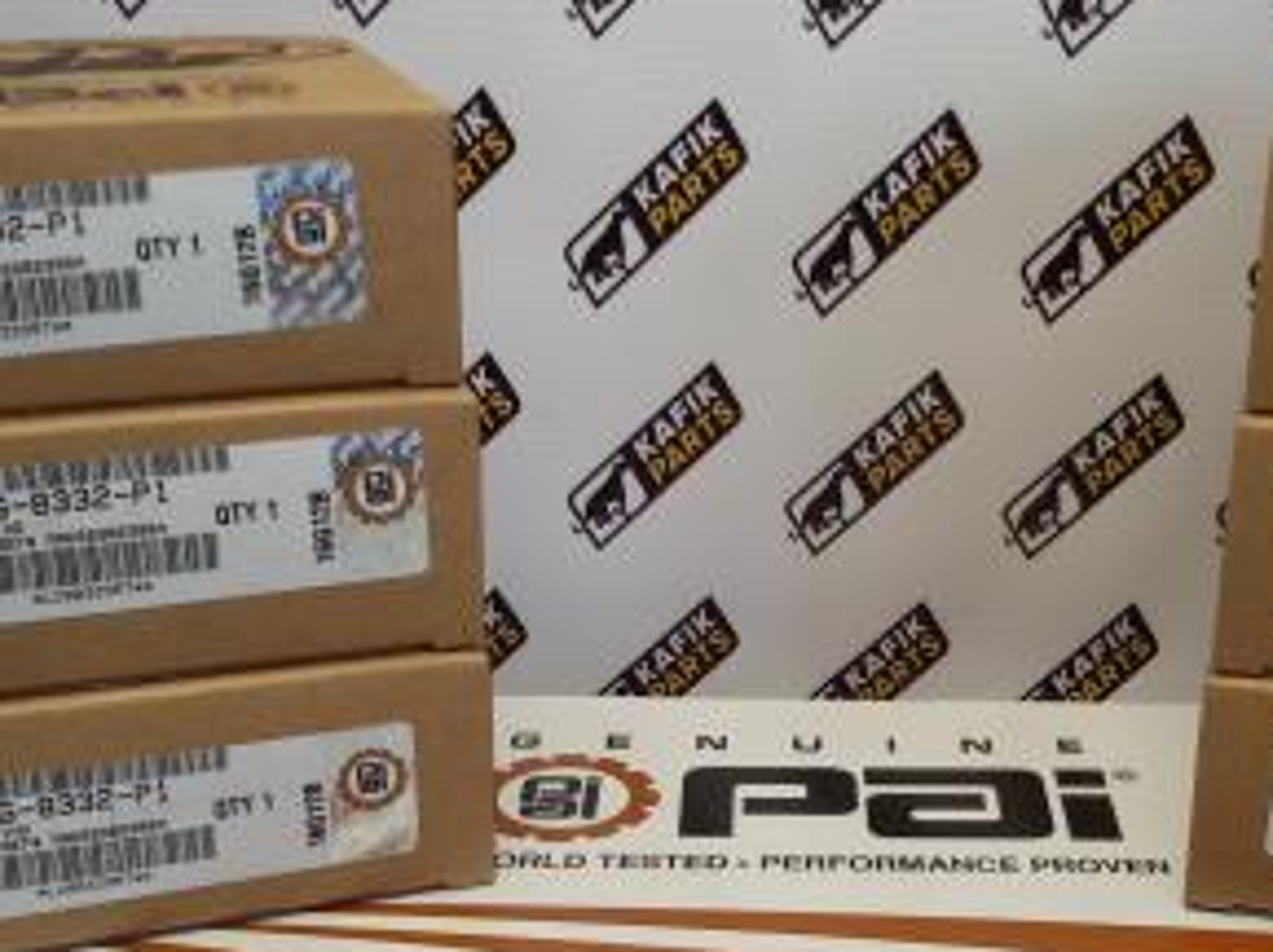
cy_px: 721
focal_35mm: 58
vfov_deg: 24.9
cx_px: 802
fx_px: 2130
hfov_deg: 33.1
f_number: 2.4
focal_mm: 2.93
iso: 50
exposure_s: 1/33
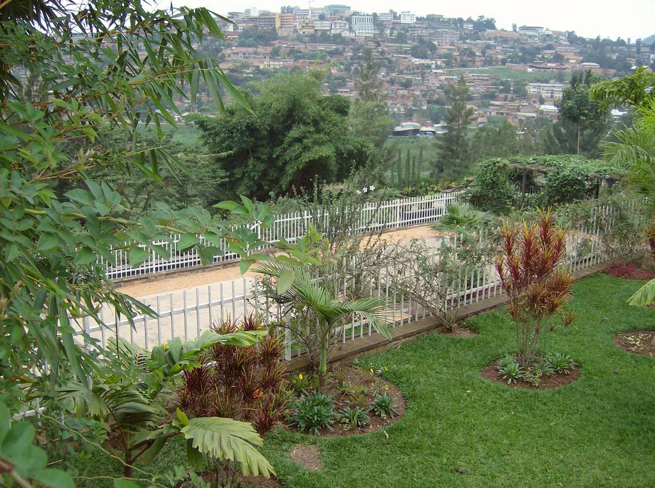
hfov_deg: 51.5
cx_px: 328
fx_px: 680
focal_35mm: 36
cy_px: 244
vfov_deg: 39.5
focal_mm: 6
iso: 100
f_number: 2.8
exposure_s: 1/153
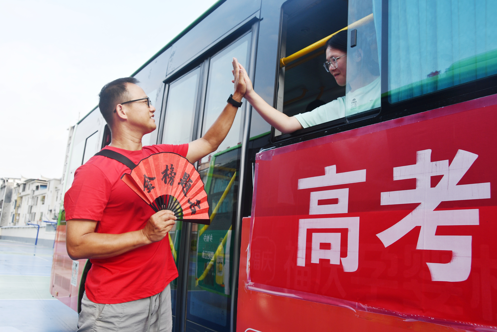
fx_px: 414
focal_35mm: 30
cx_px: 248
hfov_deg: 61.9
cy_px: 166
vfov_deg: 43.6
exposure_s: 1/250
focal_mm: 20
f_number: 7.1
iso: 200
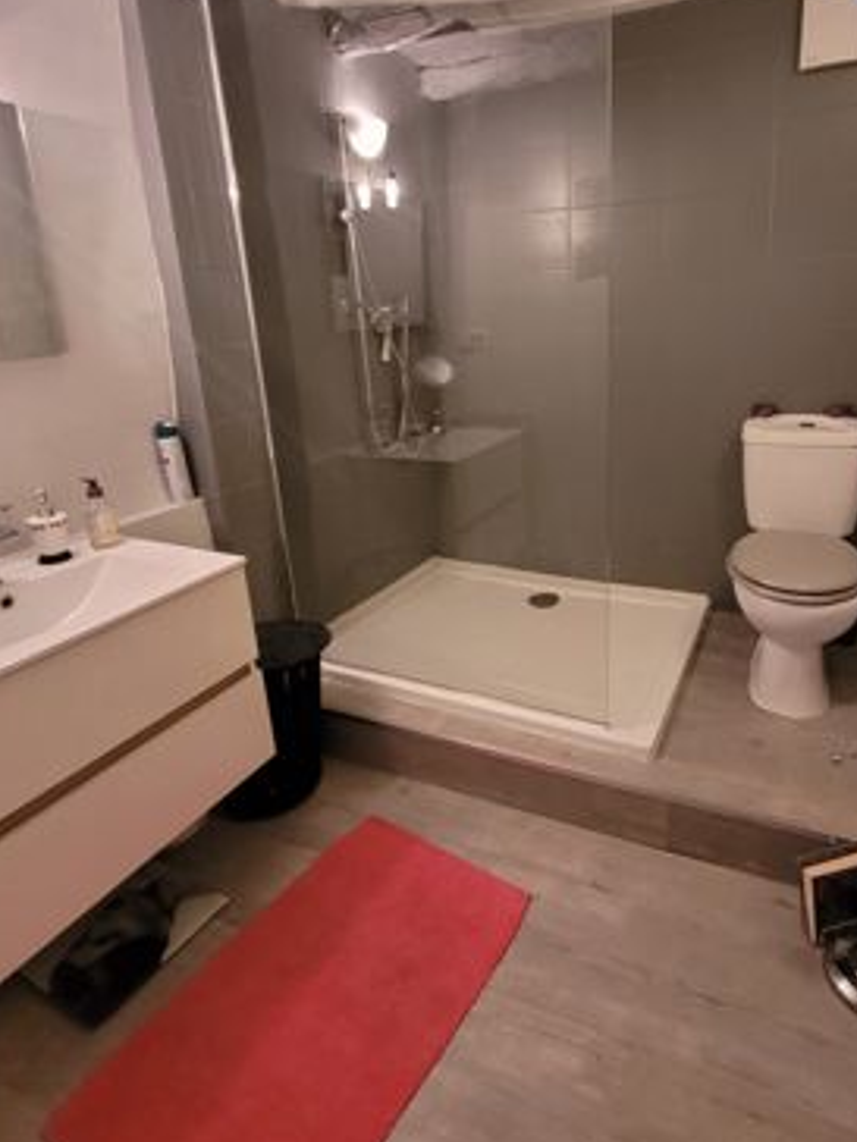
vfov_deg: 84.1
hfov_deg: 67.4
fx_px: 627
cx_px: 545
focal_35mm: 19
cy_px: 489
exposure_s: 1/33
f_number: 2.2
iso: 400
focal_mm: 1.74
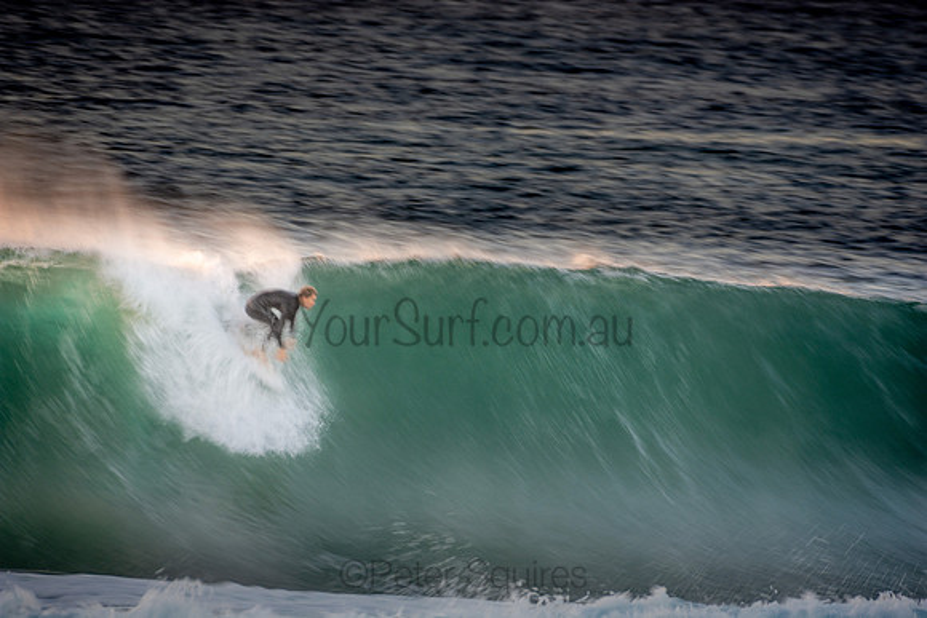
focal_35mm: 750
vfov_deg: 1.8
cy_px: 309
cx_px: 464
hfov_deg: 2.7
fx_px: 19316
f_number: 8
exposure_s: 1/20
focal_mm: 500
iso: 100
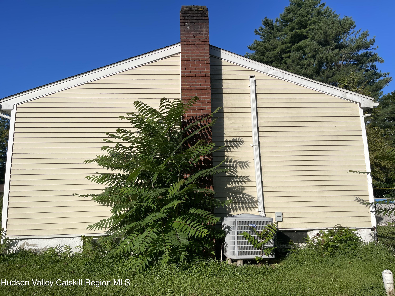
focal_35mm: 25
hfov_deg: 69.4
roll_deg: +1.4
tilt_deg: +8.0
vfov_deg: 54.9
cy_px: 148
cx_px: 198
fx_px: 285
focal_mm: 5.1
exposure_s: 1/5618
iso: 32
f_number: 1.6
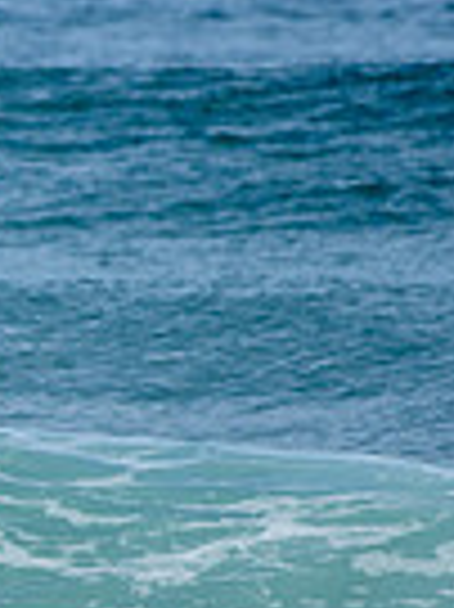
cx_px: -598
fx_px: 36098
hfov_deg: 0.7
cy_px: 498
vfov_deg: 1.0
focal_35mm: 2061
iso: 250
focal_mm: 500
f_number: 6.3
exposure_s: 1/2500
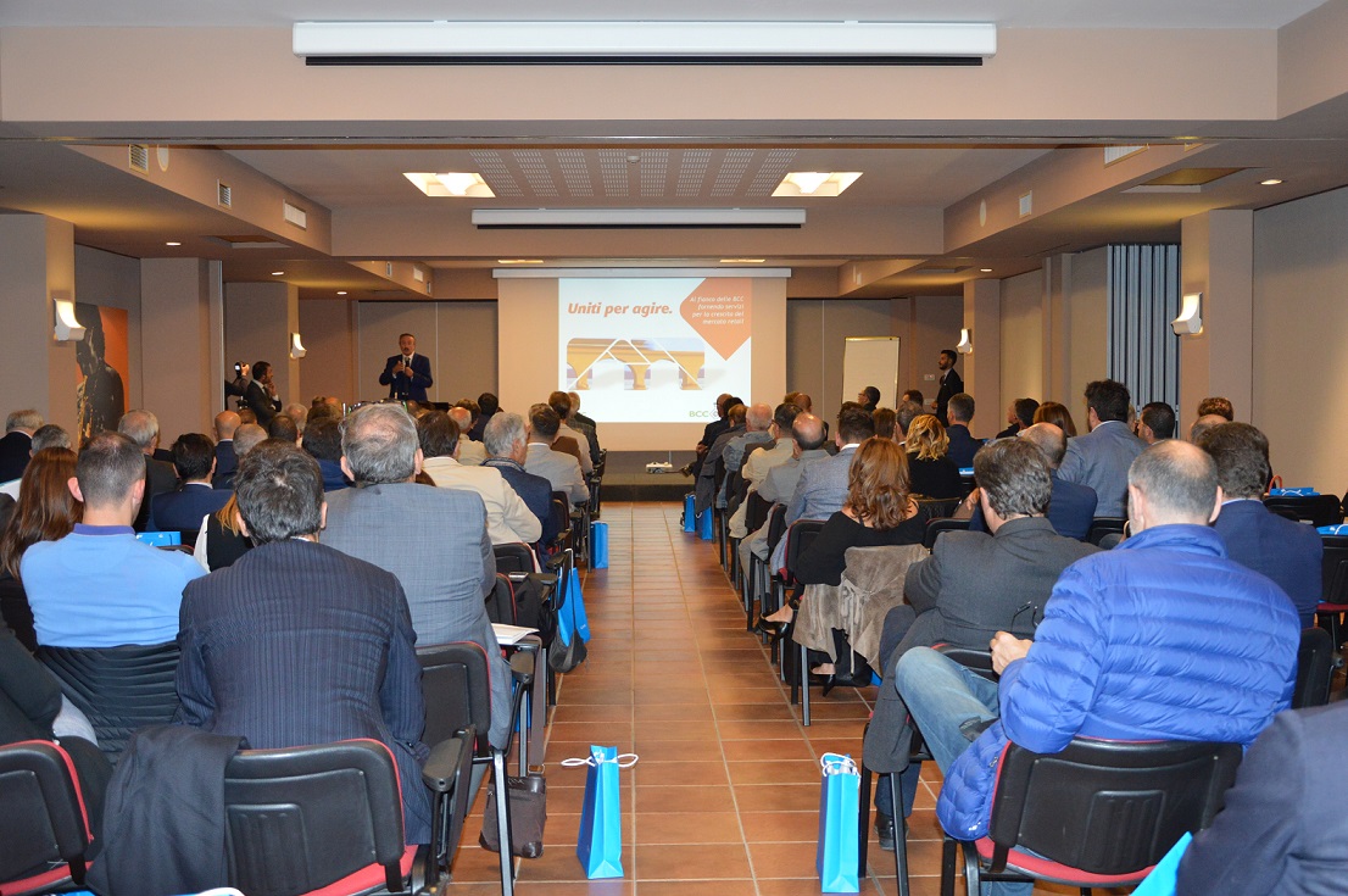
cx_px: 674
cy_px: 448
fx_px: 1459
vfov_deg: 34.1
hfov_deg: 49.6
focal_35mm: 39
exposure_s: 1/60
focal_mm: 26
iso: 1400
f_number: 4
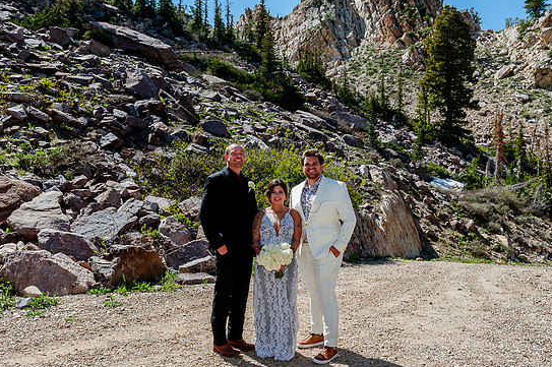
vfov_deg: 42.2
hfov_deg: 60.3
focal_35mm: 31
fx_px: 475
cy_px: 193
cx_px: 274
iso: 250
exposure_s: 1/320
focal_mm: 29
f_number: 7.1
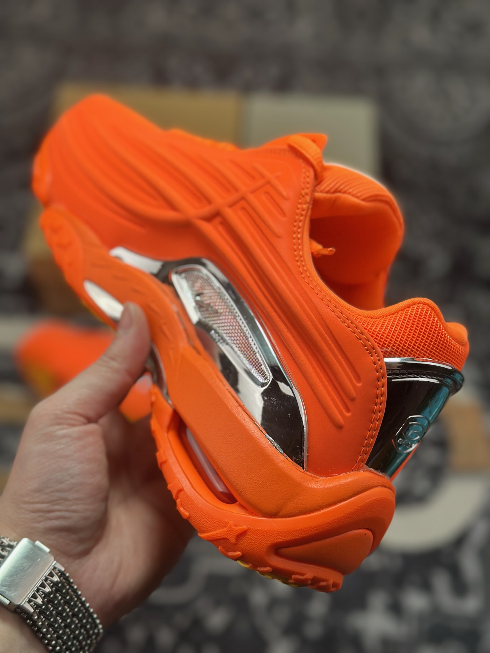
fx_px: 906
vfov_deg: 39.7
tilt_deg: -56.7
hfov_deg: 30.3
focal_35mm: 48
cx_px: 245
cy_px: 326
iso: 80
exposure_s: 1/1185
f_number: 1.78
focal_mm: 6.86
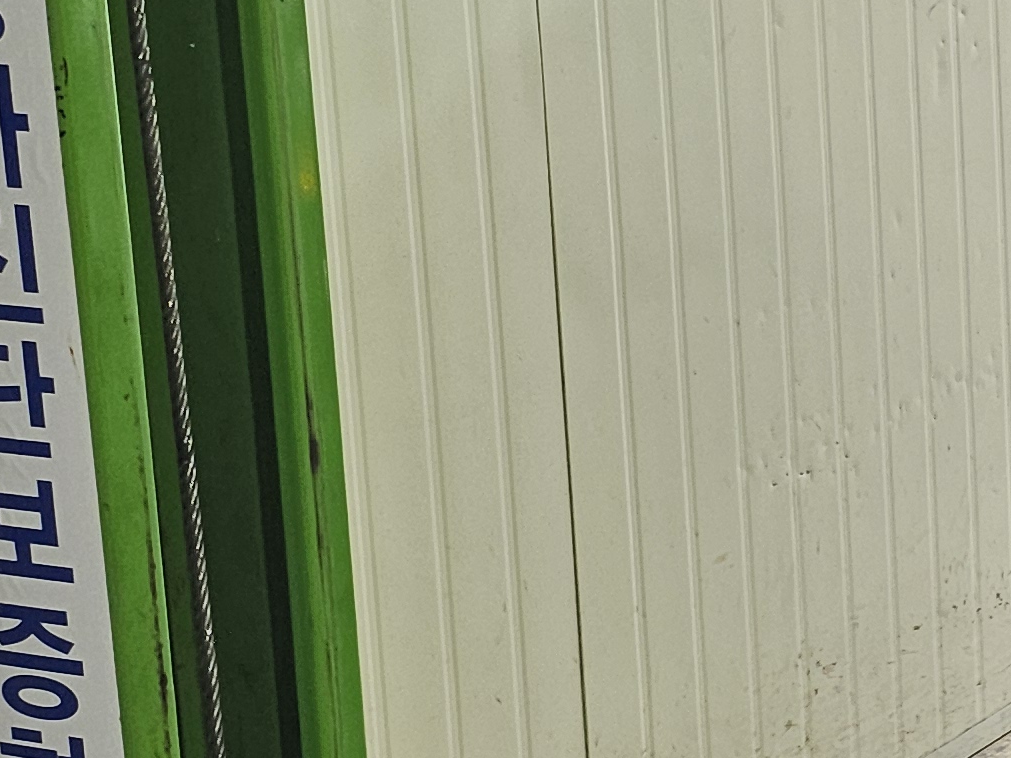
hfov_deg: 17.6
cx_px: 1690
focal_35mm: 95
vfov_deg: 15.5
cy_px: 276
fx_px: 2774
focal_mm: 5
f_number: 1.8
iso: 64
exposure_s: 1/120
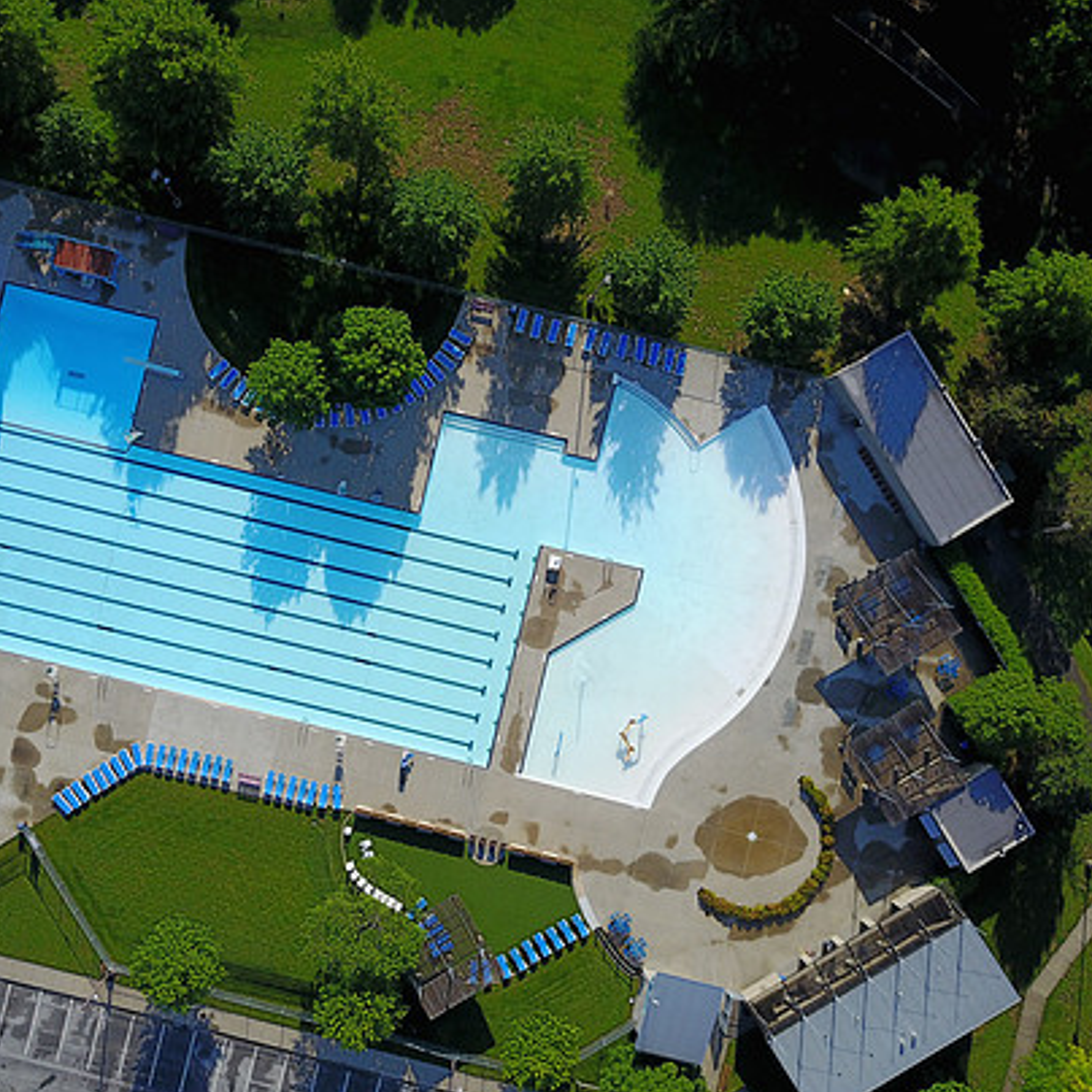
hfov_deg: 49.2
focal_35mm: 33
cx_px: 405
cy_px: 566
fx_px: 1178
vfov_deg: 49.7
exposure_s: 1/1000
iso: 100
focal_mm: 4.73
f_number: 2.2
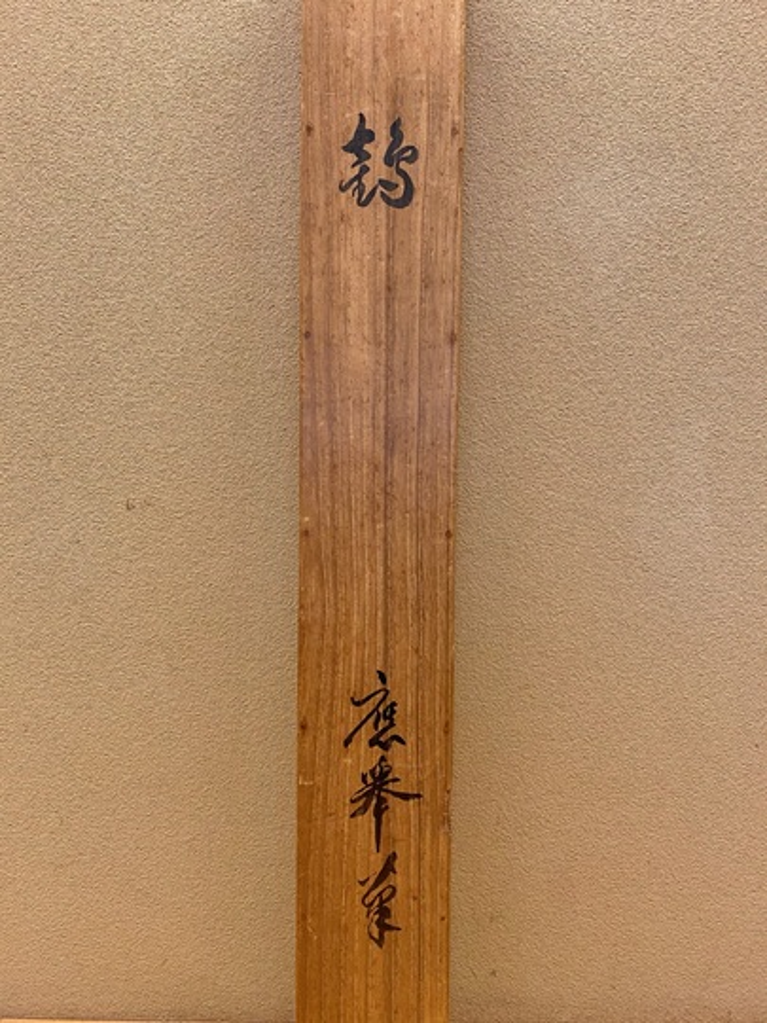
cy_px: 512
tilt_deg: -6.2
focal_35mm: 26
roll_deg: -0.5
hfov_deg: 53.1
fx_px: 768
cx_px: 384
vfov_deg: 67.3
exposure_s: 1/60
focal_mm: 4.25
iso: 250
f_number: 1.8
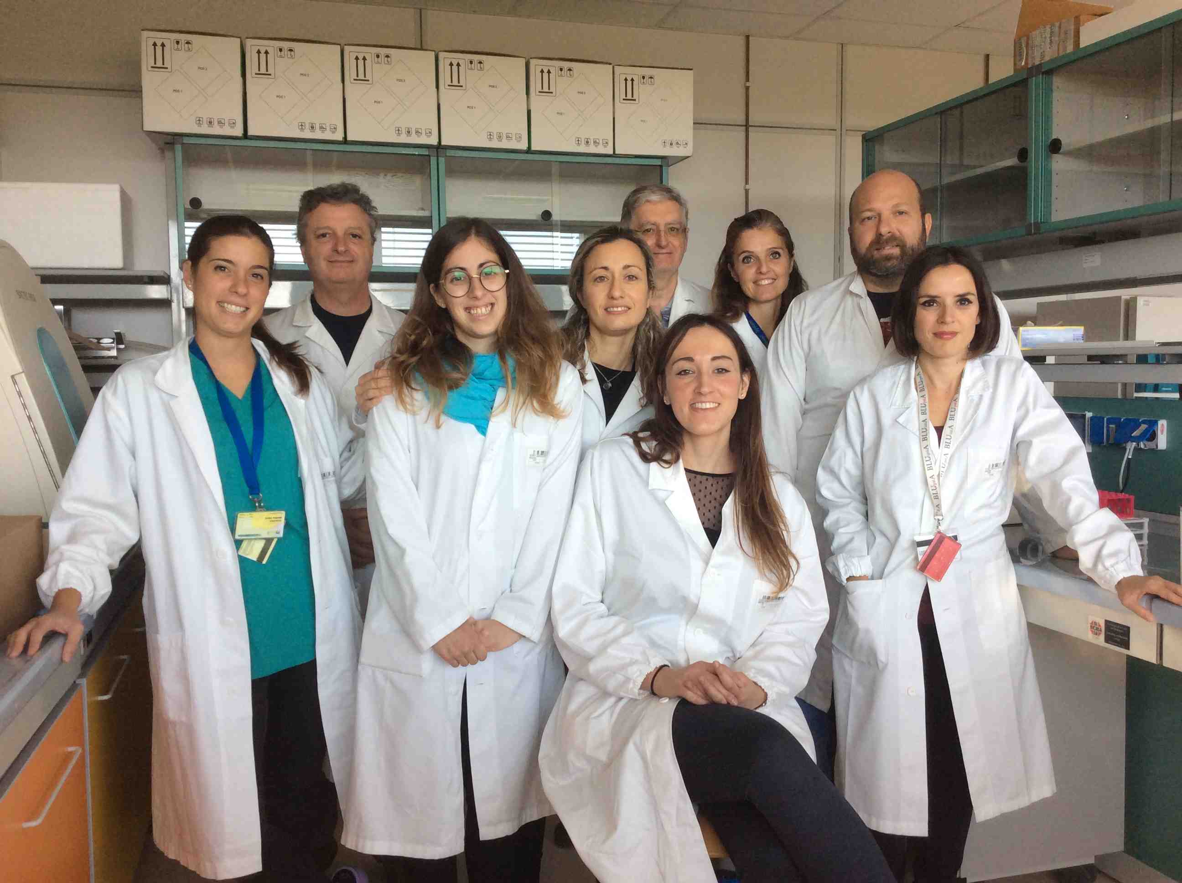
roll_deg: +1.4
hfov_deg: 56.9
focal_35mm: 32
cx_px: 591
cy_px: 442
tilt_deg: -5.0
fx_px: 1091
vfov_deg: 44.1
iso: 40
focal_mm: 3.3
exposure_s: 1/50
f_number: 2.4
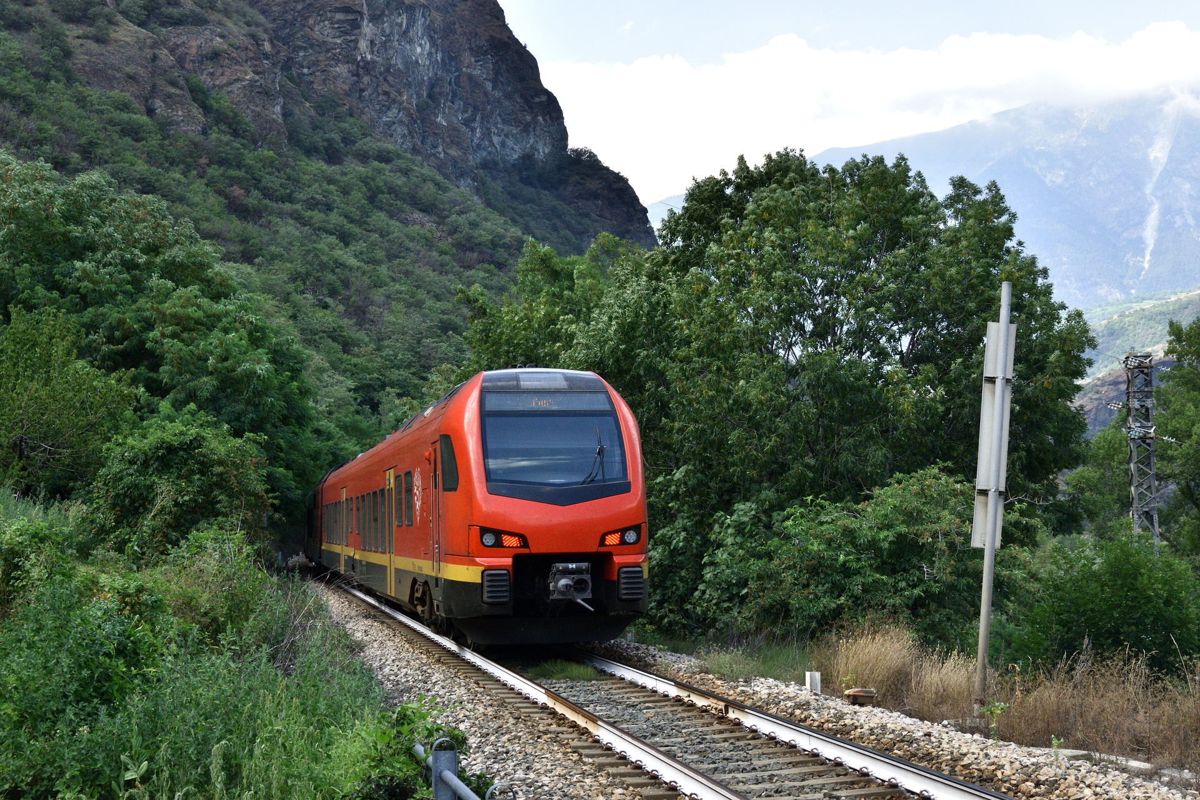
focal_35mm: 48
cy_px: 400
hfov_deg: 41.1
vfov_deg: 28.1
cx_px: 600
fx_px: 1600
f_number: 7.1
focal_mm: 32
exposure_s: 1/640
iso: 800
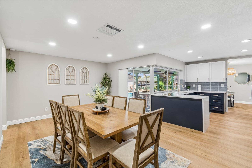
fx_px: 105
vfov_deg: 77.3
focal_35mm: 15
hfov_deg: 100.4
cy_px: 84
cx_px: 126
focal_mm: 10
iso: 100
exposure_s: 1/4
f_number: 7.1
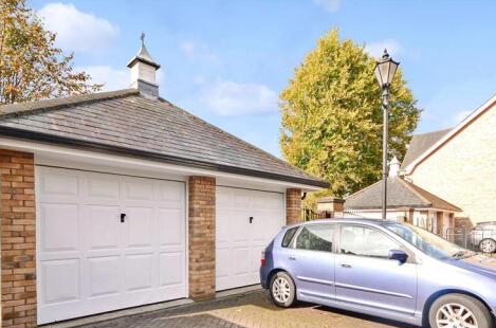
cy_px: 226
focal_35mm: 21
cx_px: 287
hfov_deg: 80.8
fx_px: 289
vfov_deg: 57.5
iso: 400
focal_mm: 10
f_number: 13
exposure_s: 1/80
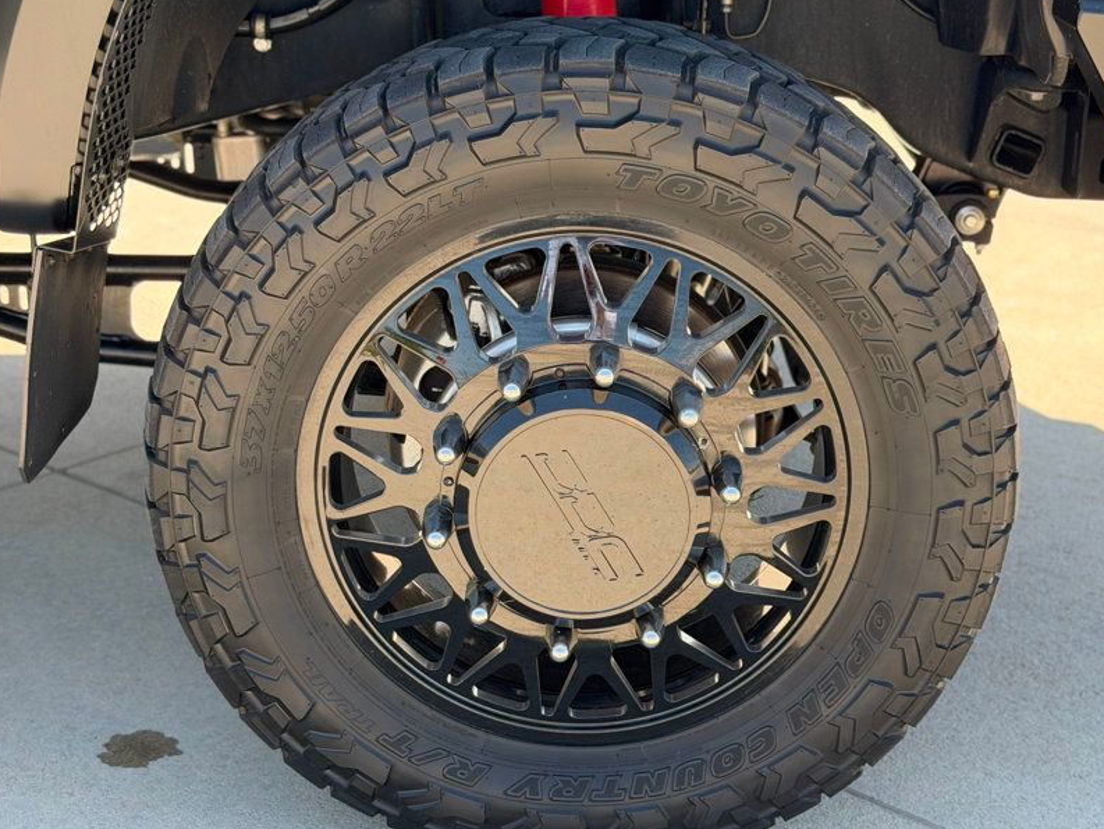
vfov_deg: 23.7
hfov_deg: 31.2
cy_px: 431
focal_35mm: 62
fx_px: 1978
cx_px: 604
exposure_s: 1/530
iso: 100
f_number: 1.78
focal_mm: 6.76
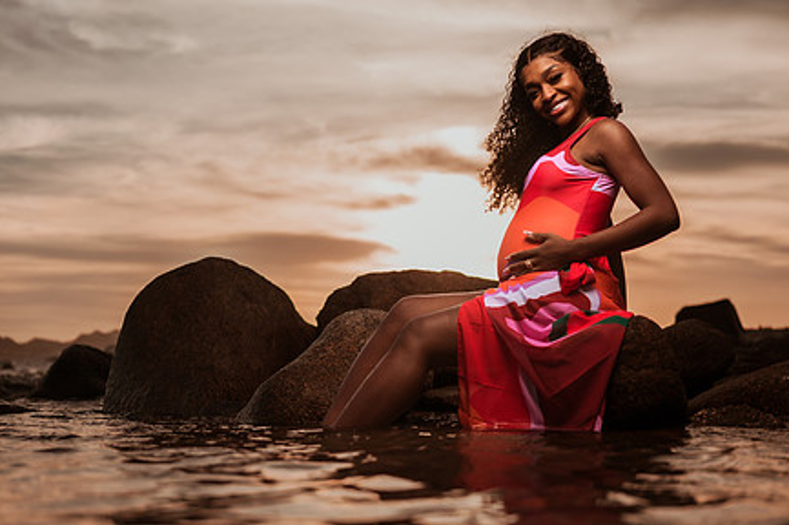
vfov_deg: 28.6
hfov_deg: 41.9
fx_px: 1029
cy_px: 264
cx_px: 392
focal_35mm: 47
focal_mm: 35
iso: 100
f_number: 1.8
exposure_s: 1/5000
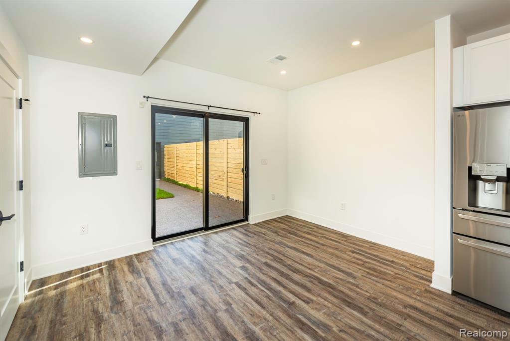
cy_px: 170
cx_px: 255
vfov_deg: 77.4
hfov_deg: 100.4
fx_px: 213
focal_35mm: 15
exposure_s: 1/60
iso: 100
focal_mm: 15
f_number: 5.6
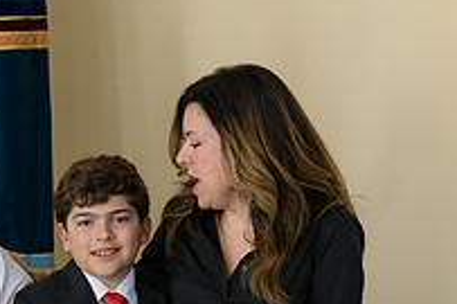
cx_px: -68
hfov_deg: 14.0
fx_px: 1814
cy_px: 278
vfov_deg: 9.5
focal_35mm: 143
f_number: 3.2
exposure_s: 1/125
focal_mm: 50
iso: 400
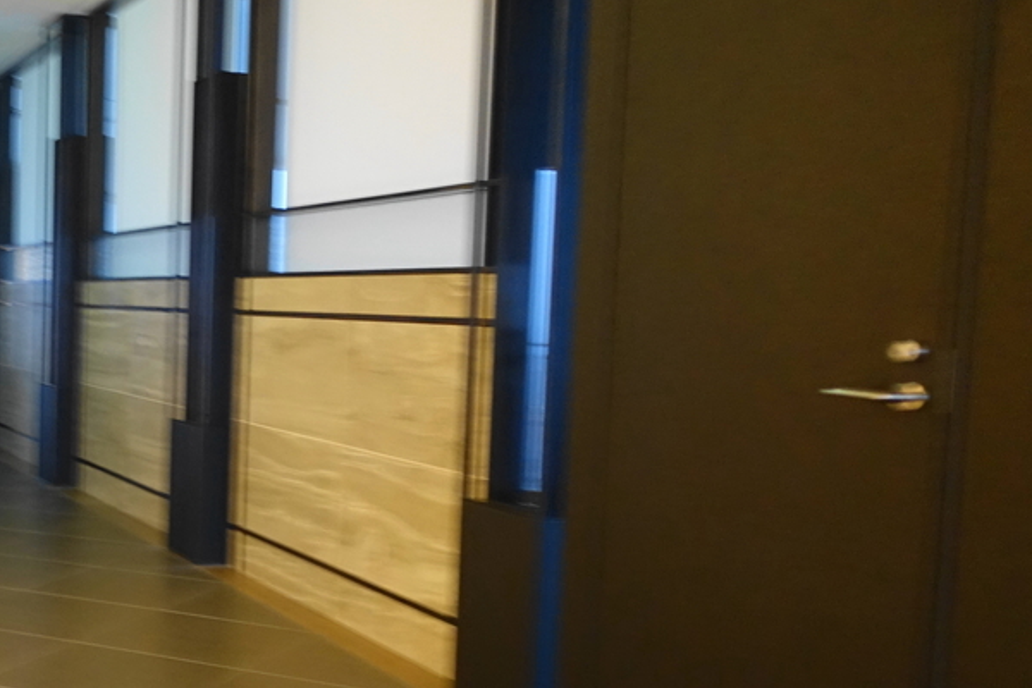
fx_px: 1376
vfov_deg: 28.0
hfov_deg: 37.1
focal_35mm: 48
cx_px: 17
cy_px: 423
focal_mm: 8.8
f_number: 1.8
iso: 800
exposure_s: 1/8
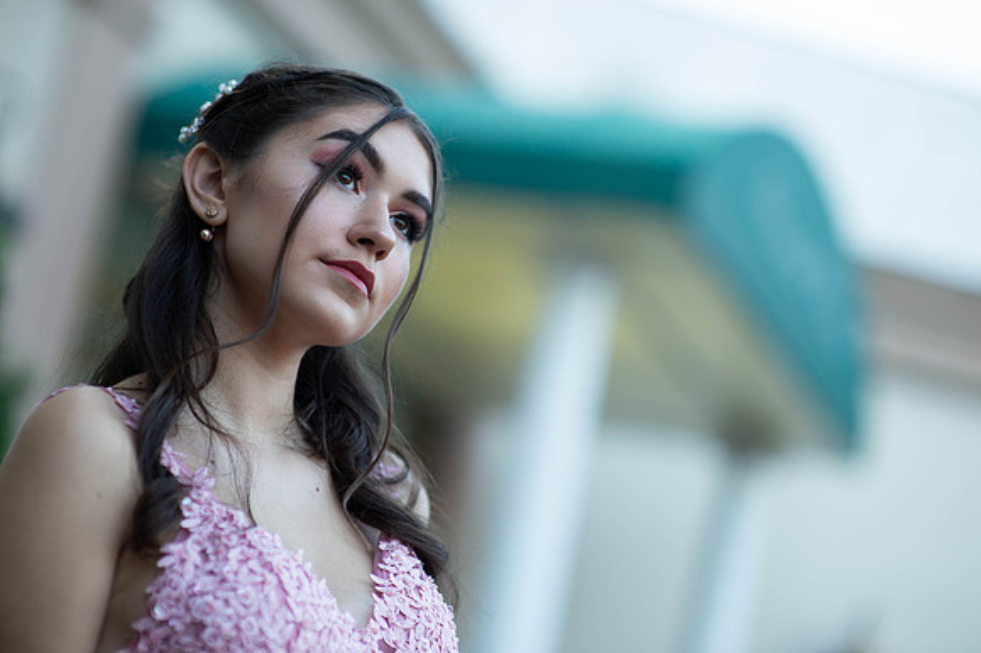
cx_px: 490
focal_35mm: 85
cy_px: 326
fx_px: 2315
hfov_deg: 23.9
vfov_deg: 16.1
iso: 250
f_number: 2
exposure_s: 1/640
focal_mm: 85
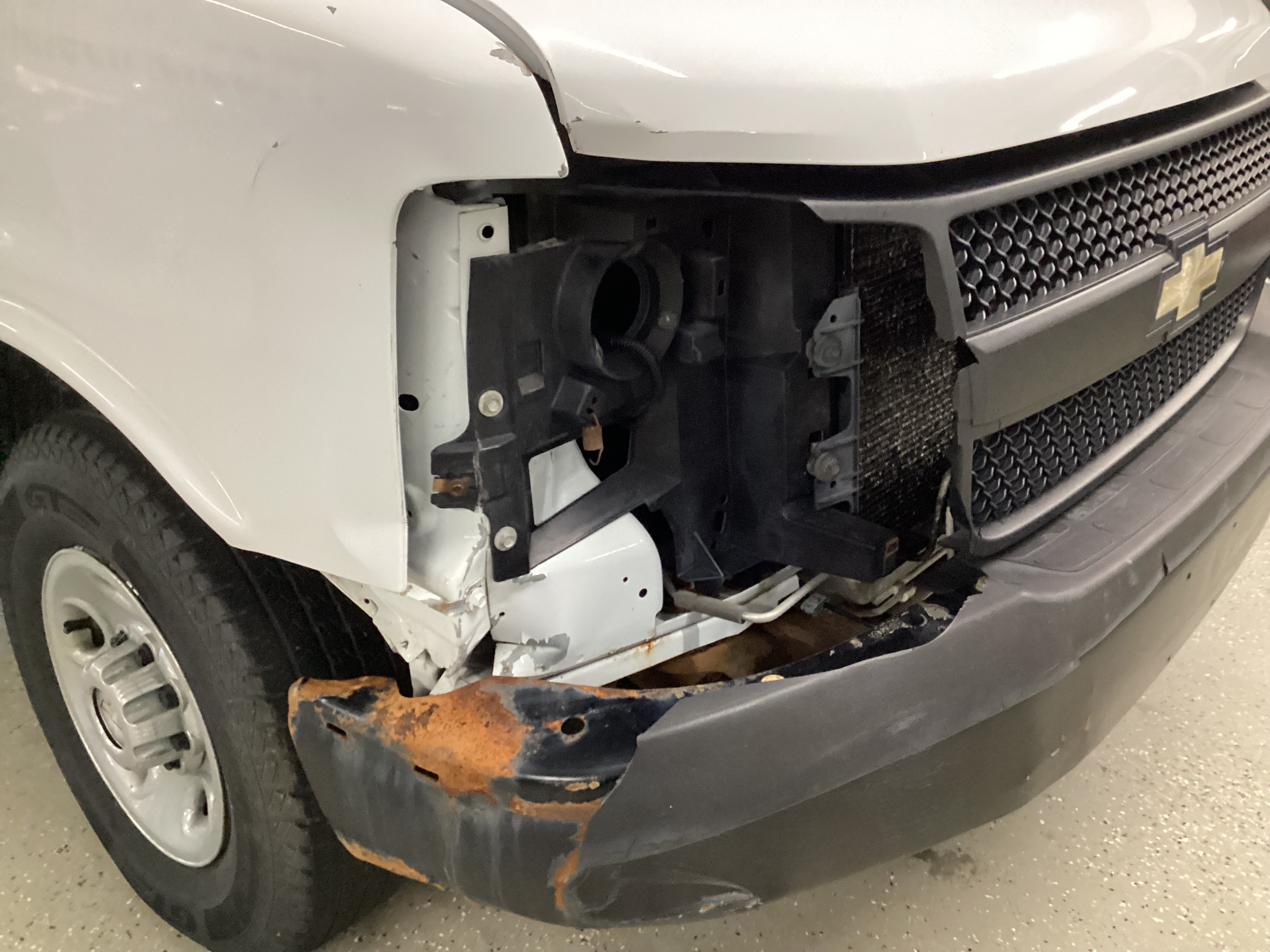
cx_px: 635
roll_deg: +1.6
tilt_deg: -25.9
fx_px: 1137
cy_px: 476
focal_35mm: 31
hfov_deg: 58.4
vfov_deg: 45.4
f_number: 2.4
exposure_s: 1/50
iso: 400
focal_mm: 3.3
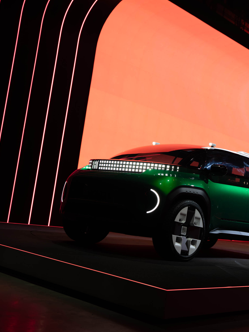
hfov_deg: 28.1
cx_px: 223
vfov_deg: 38.2
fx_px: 479
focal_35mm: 50
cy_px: 171
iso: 640
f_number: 2.8
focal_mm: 32.6
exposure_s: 1/320
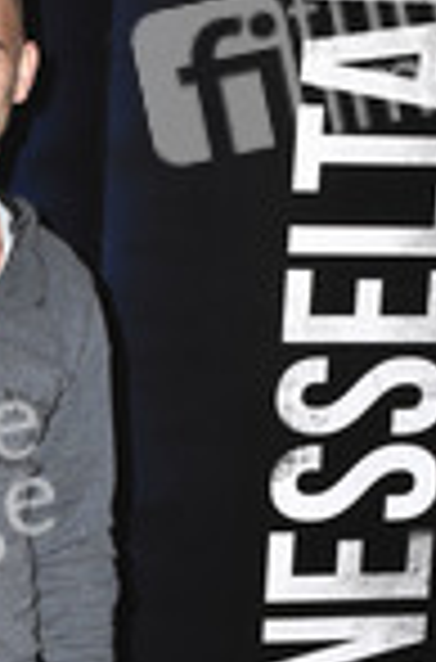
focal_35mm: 131
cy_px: 734
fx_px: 2397
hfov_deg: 10.3
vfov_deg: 15.3
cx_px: -45
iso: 1600
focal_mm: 32
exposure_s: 1/60
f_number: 6.3
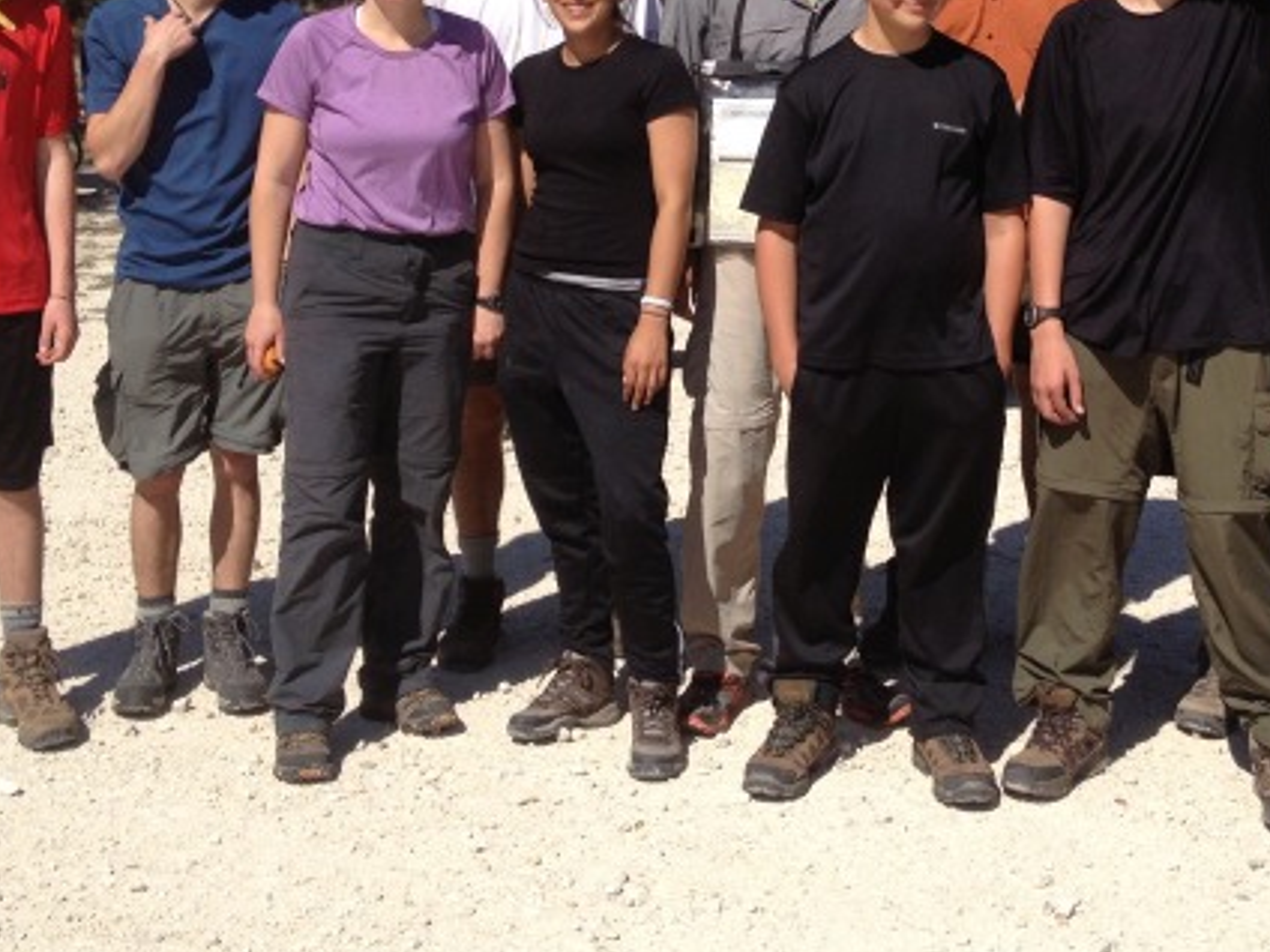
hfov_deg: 29.3
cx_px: 779
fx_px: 2421
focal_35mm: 66
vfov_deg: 21.8
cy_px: 105
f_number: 2.4
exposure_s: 1/2513
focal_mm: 4.28
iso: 50
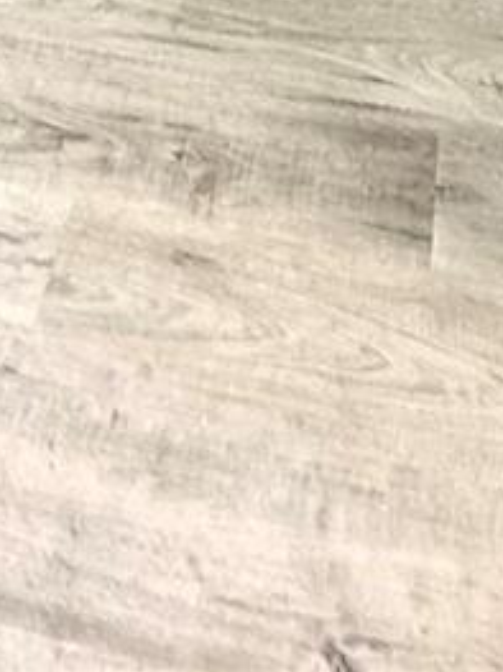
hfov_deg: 22.9
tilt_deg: -12.9
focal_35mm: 64
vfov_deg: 16.3
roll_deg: +0.9
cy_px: -859
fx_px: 1241
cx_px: 276
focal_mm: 2.22
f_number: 2.2
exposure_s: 1/60
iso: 400
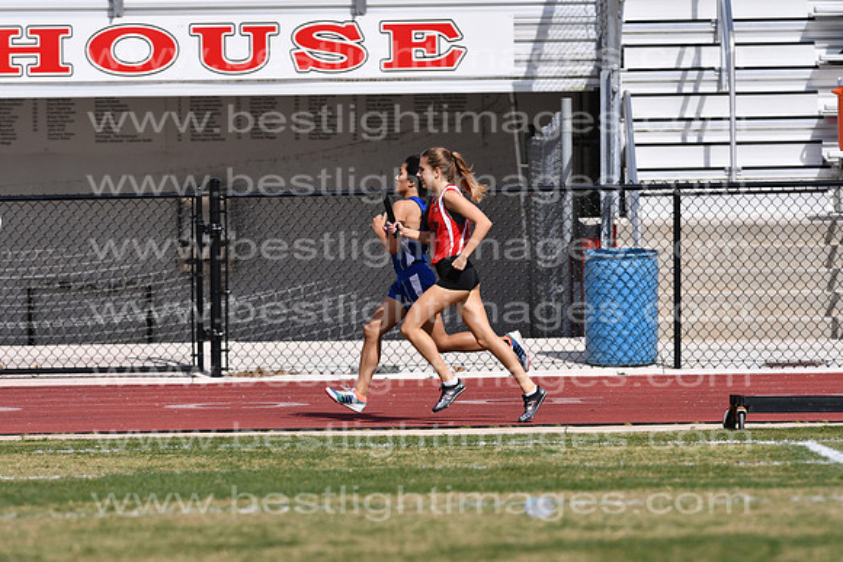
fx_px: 10539
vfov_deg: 3.1
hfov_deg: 4.6
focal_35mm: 450
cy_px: 281
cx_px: 422
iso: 100
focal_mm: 300
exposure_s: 1/1250
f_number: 5.6
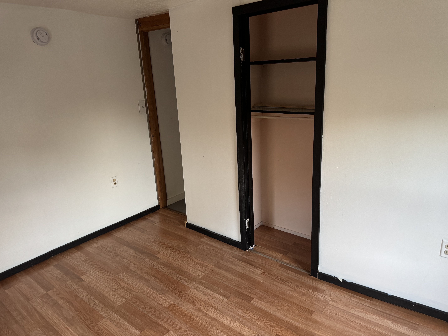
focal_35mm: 24
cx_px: 224
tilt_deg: -15.9
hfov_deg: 71.6
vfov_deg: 56.8
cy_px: 168
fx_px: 311
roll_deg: +3.6
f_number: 1.78
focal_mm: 6.76
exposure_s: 1/60
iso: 400
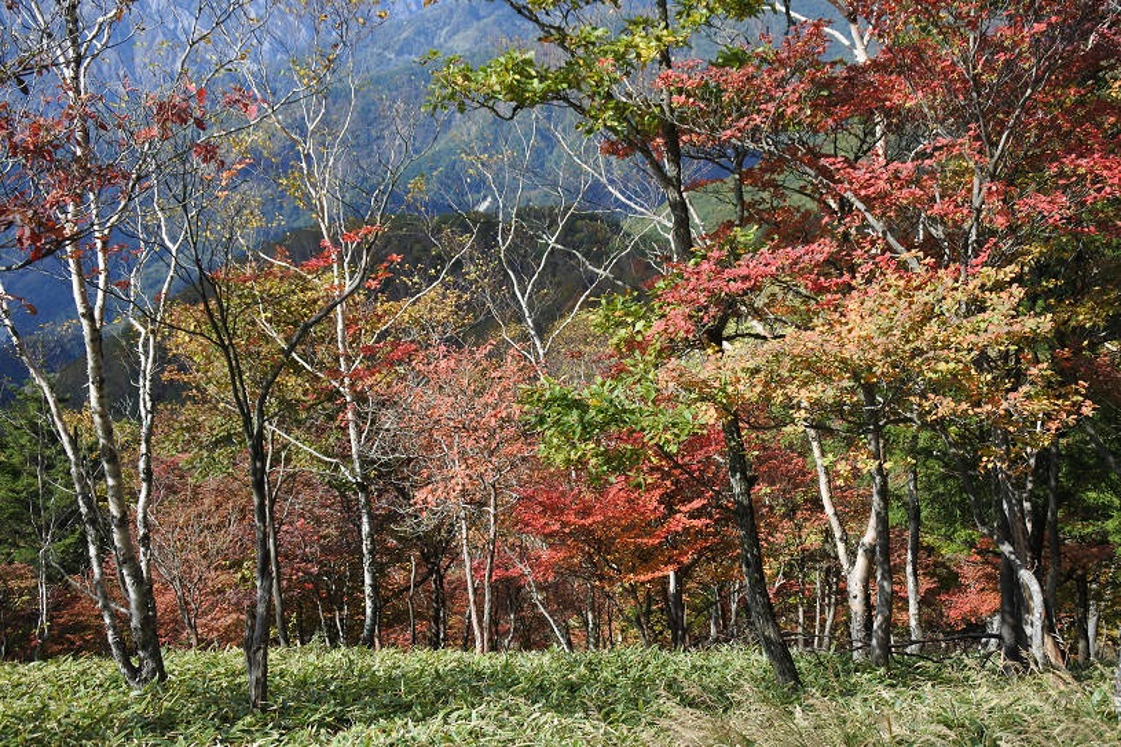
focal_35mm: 44
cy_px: 374
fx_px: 1370
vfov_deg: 30.5
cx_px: 560
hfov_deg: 44.5
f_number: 4.5
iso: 160
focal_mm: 16.5
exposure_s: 1/640
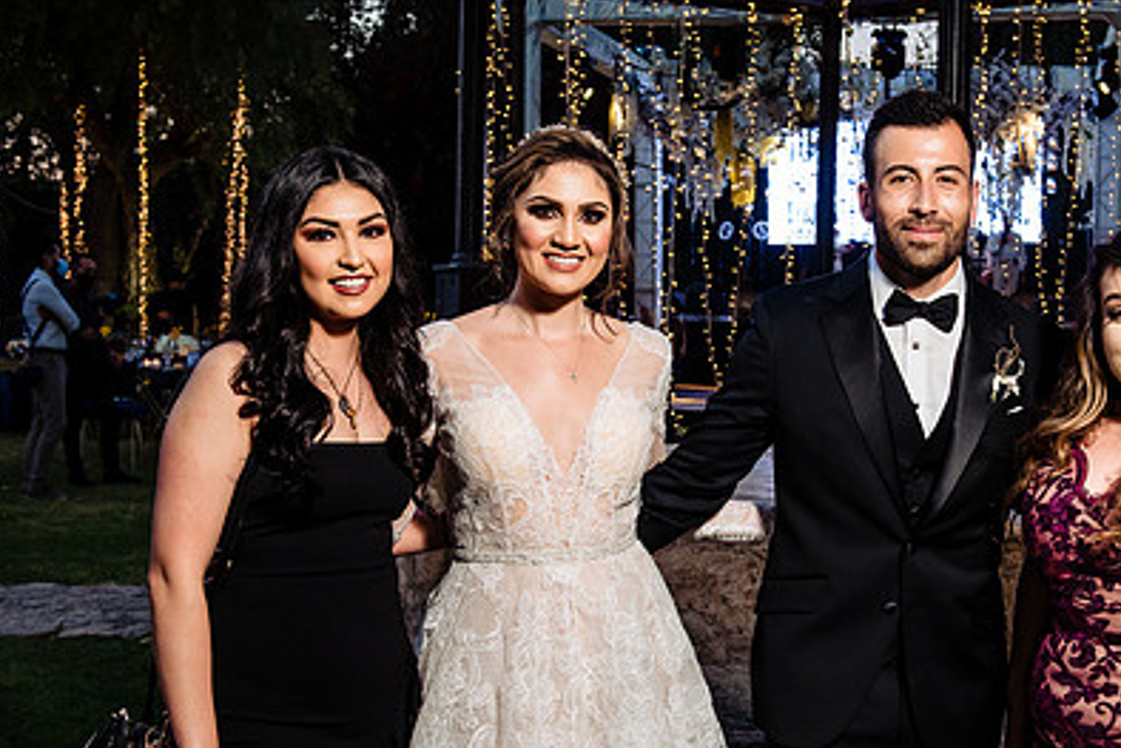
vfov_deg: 24.2
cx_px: 674
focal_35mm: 56
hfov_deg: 35.5
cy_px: 411
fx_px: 1744
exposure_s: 1/125
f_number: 6.3
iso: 1250
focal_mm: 38
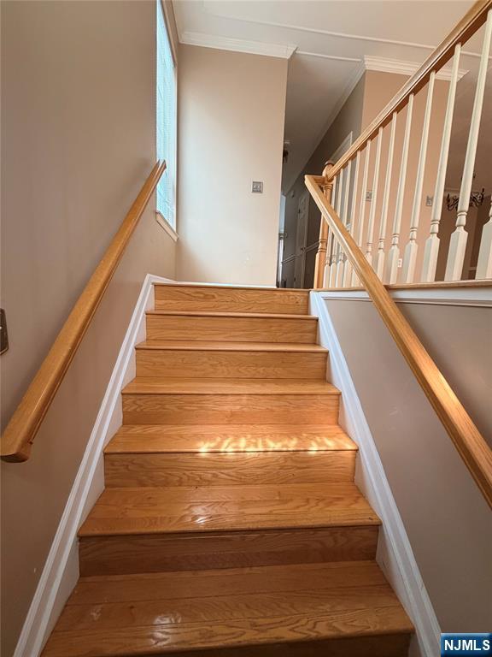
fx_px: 265
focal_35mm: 14
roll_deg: -2.3
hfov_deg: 85.7
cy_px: 328
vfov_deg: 102.1
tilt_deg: -7.1
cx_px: 246
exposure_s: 1/120
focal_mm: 2.22
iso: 320
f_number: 2.2
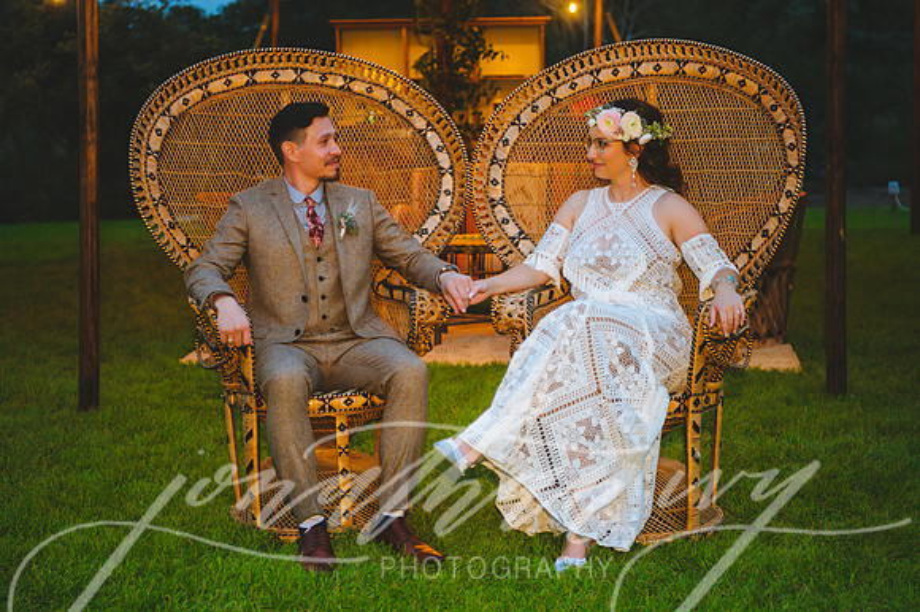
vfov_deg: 21.2
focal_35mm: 64
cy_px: 337
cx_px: 432
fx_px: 1633
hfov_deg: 31.4
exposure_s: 1/100
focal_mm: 58
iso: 2500
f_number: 2.8
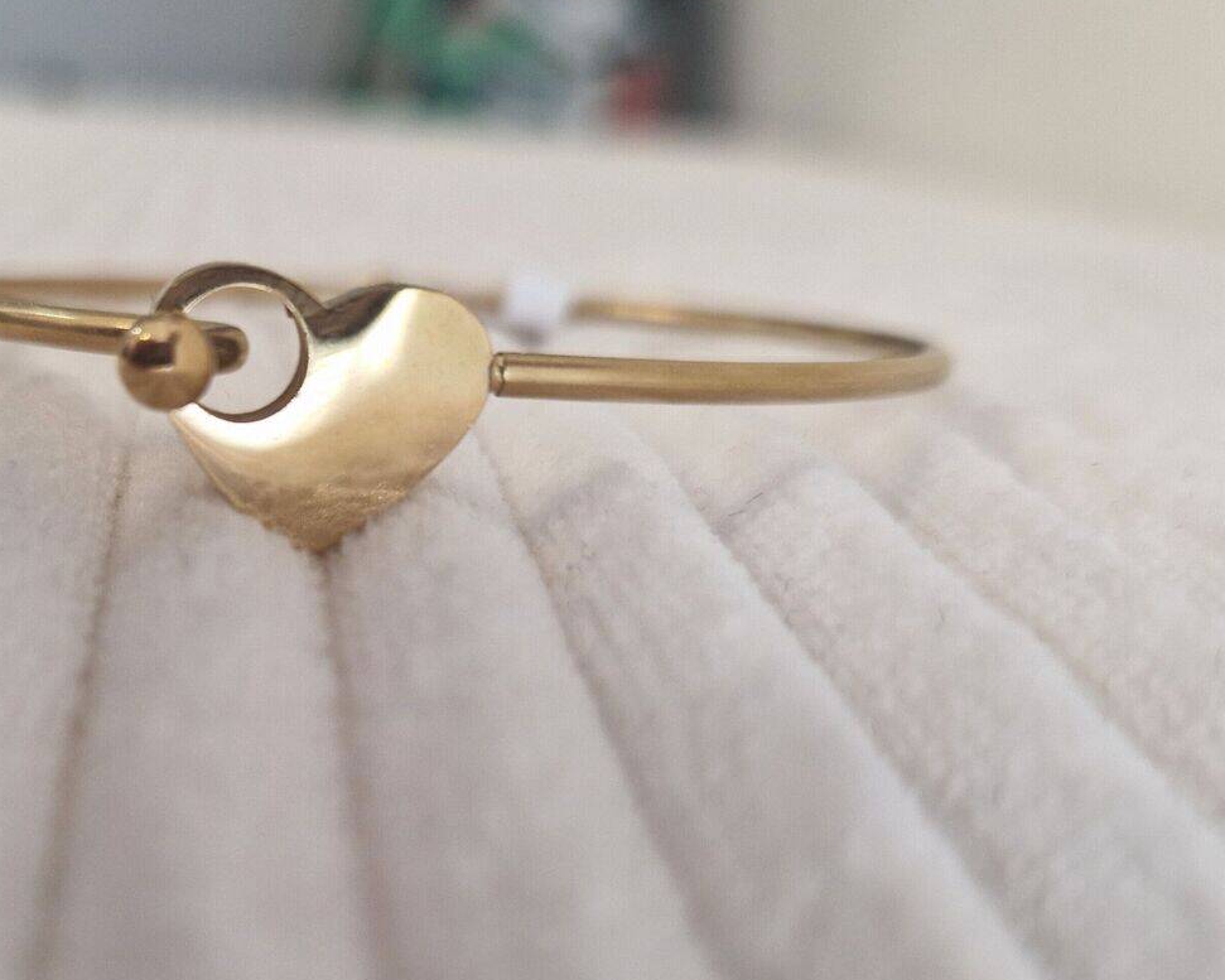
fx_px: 1342
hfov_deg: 47.1
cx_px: 296
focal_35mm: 37
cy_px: 626
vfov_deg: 39.8
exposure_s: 1/100
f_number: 1.8
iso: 250
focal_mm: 5.4
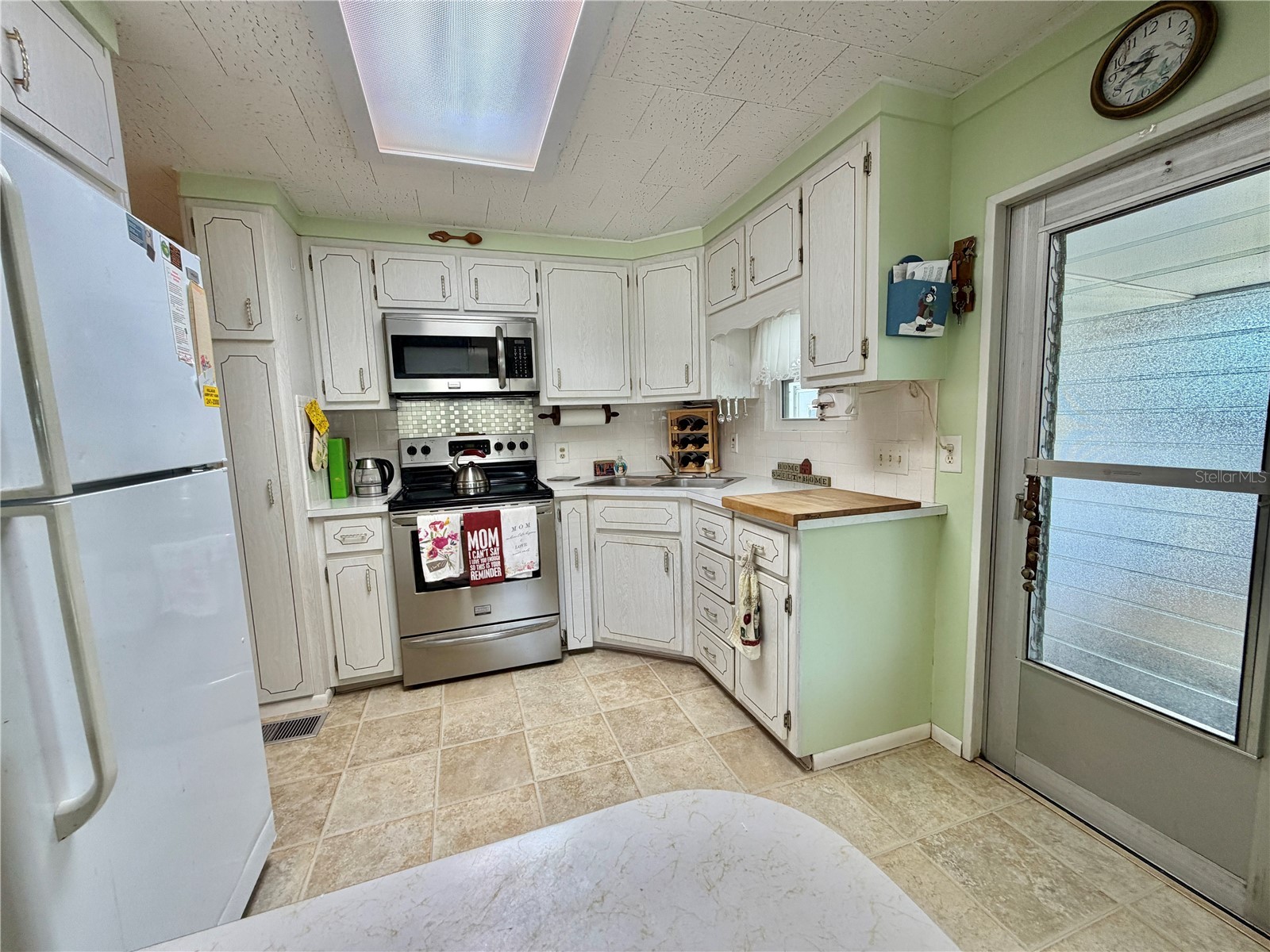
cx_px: 635
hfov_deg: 102.1
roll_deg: +2.3
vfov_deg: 85.7
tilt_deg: -7.0
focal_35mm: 14
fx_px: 514
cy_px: 476
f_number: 2.2
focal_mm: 2.22
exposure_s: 1/120
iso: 100
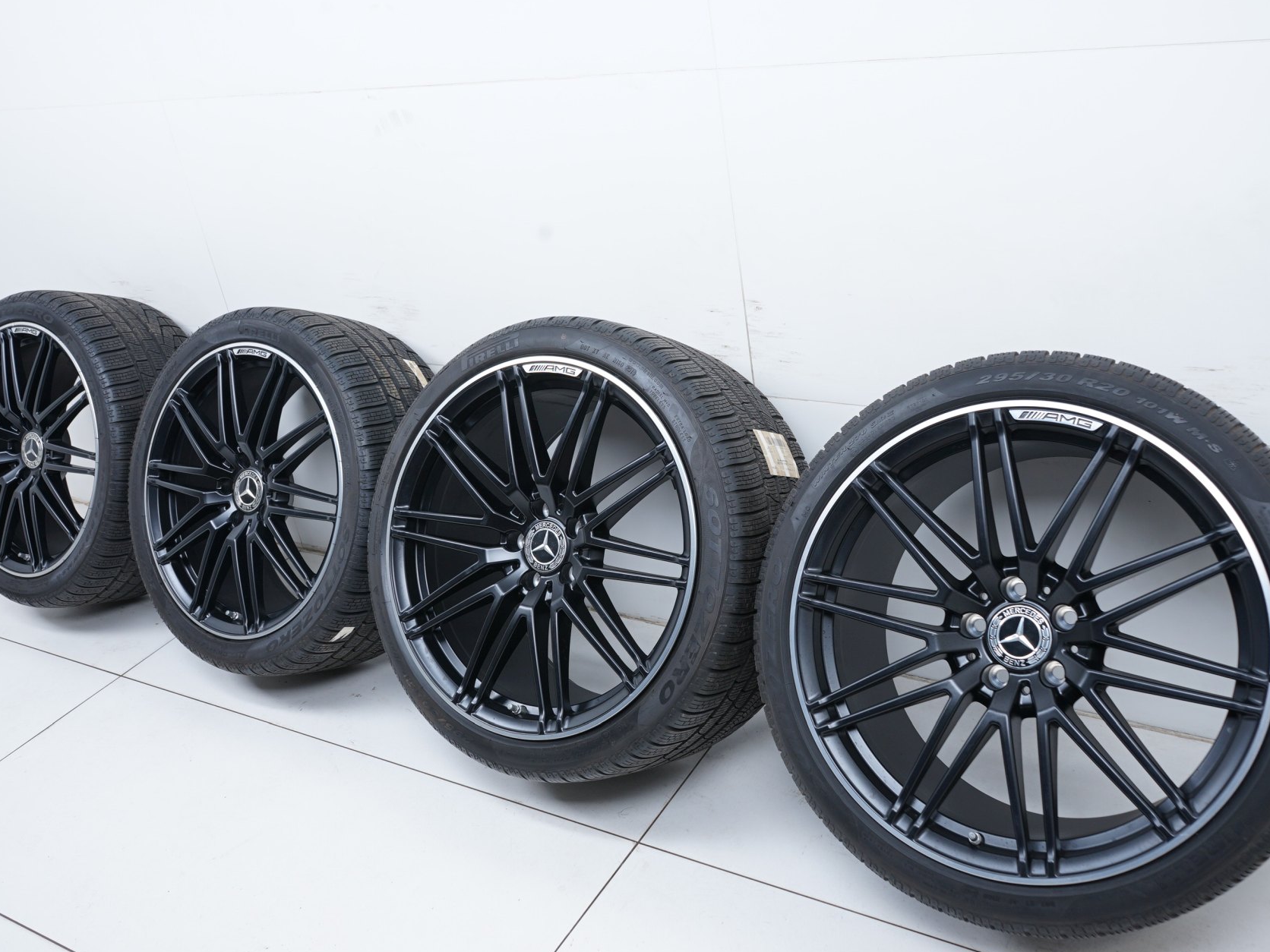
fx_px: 1174
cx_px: 652
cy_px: 481
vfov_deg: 44.2
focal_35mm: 32
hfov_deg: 56.8
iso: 250
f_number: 8
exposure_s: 1/125
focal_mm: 29
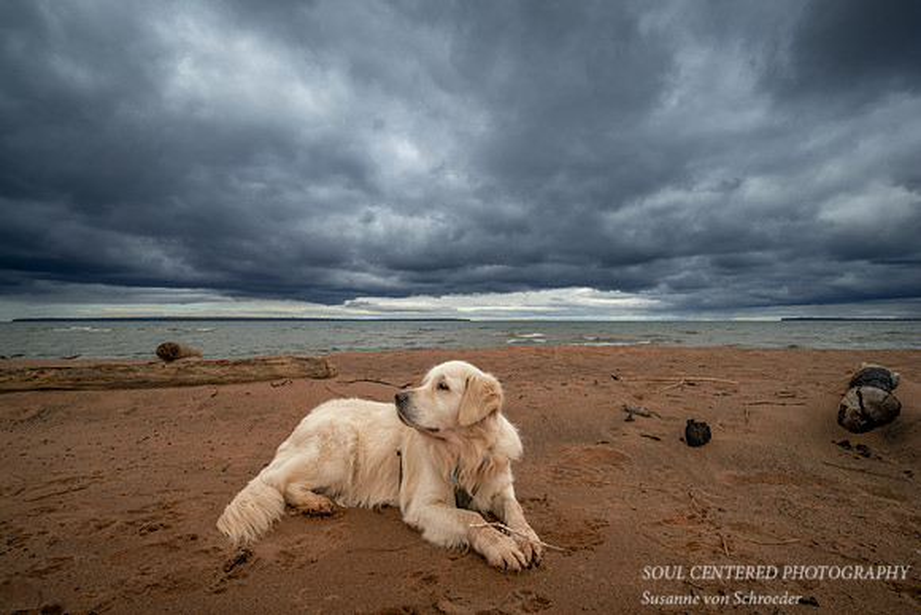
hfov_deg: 94.3
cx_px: 491
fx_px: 426
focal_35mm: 17
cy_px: 320
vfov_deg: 71.6
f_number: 8
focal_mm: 15.5
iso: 200
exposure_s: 1/125
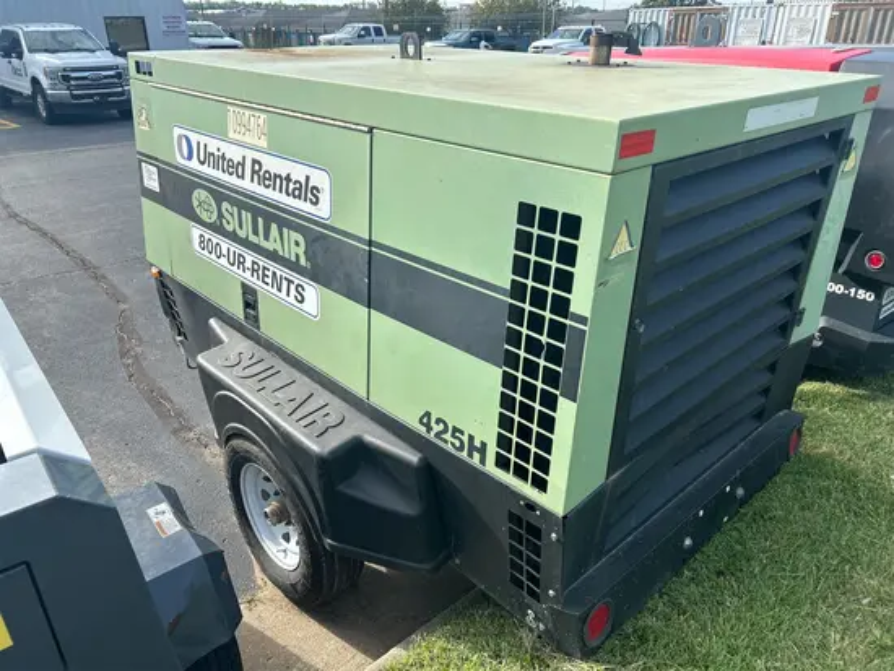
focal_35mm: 26
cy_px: 336
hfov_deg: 67.3
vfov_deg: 53.1
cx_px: 447
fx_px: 672
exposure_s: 1/1934
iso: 50
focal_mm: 5.7
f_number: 1.5
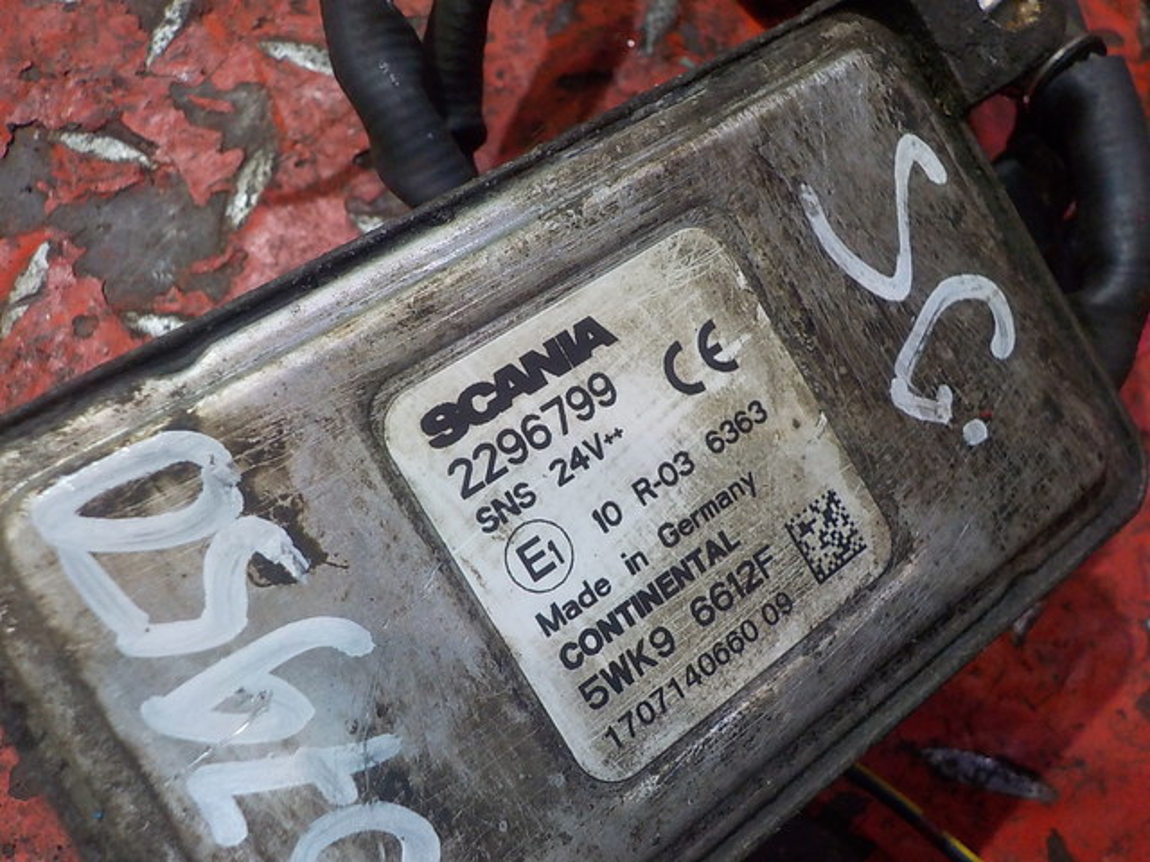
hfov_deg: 60.0
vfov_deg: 46.8
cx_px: 575
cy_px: 431
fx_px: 997
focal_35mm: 30
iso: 320
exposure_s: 1/30
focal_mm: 4.1
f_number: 3.3
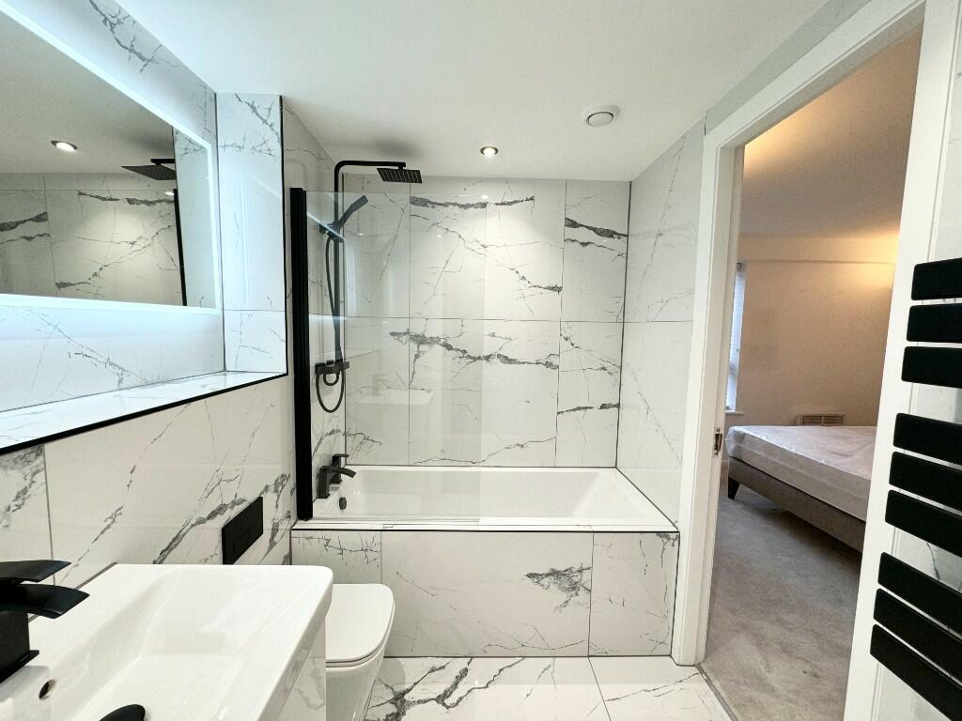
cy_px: 360
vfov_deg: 85.7
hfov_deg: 102.1
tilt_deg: -5.1
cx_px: 481
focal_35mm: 14
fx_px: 389
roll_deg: -1.2
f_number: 2.2
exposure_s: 1/100
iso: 125
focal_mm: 2.22
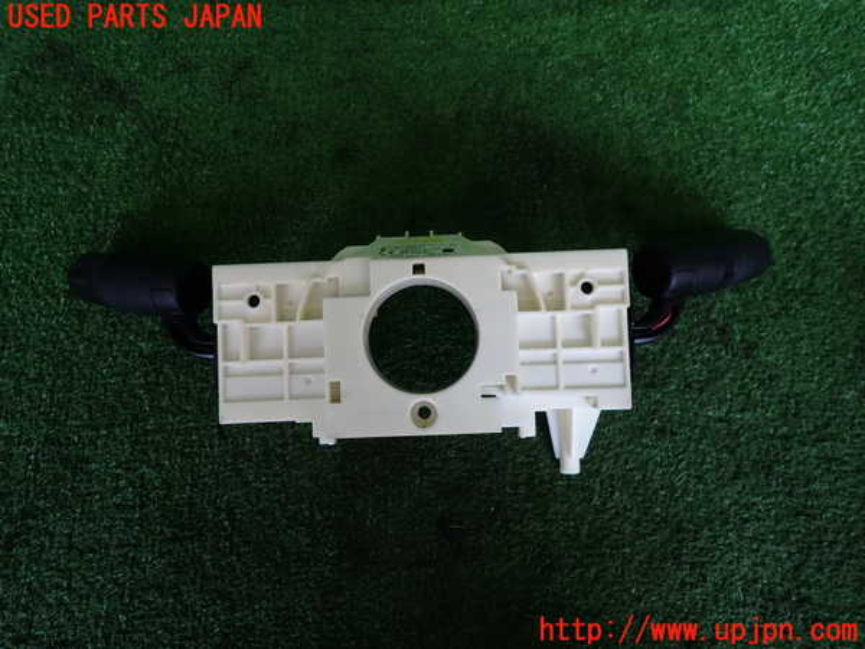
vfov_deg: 54.9
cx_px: 432
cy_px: 324
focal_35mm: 25
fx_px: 625
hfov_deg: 69.4
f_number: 2
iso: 100
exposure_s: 1/60
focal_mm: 4.5
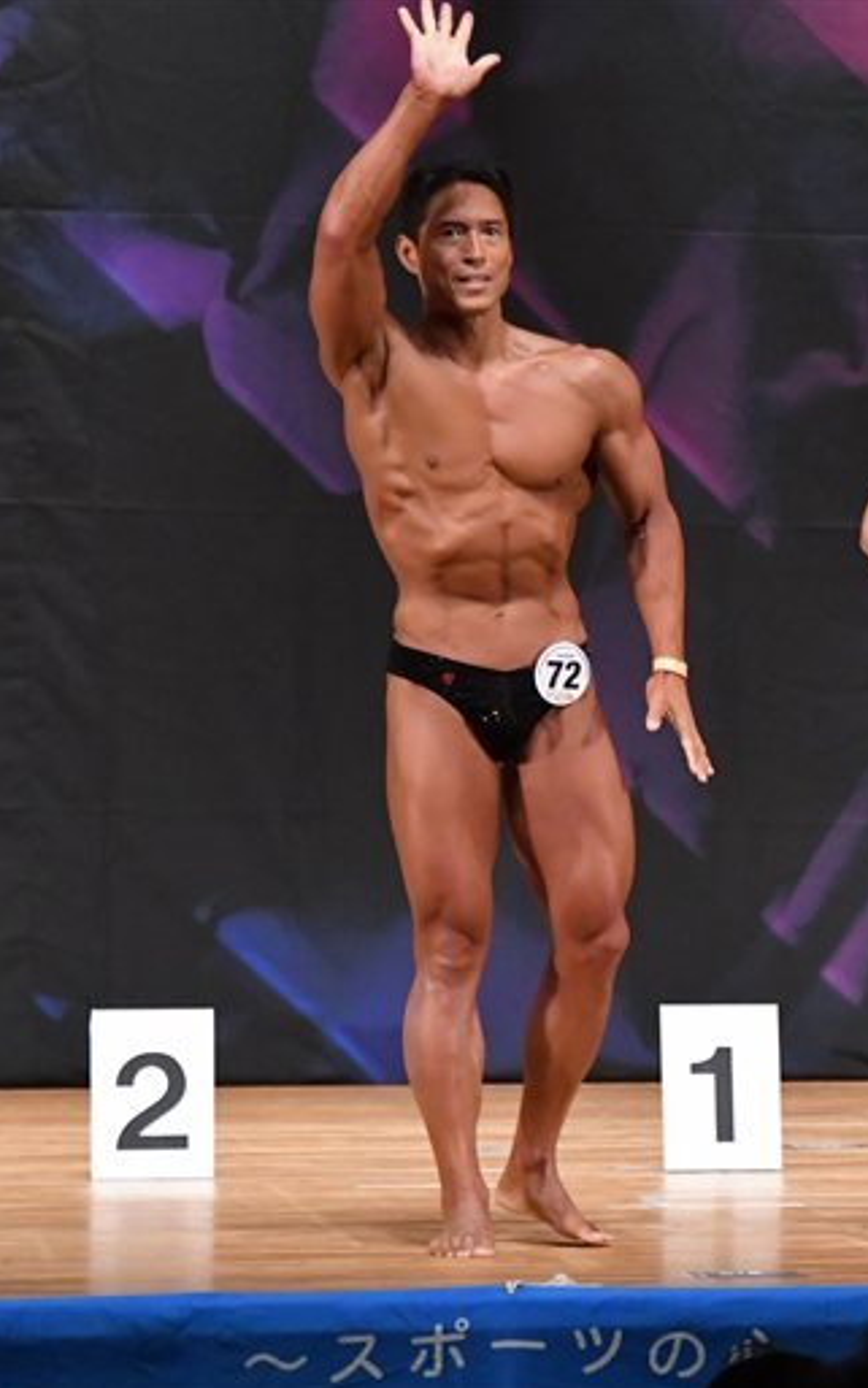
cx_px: 1023
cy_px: 695
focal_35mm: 334
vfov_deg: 6.3
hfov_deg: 3.9
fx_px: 12631
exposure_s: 1/400
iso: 5600
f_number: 5.6
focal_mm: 145
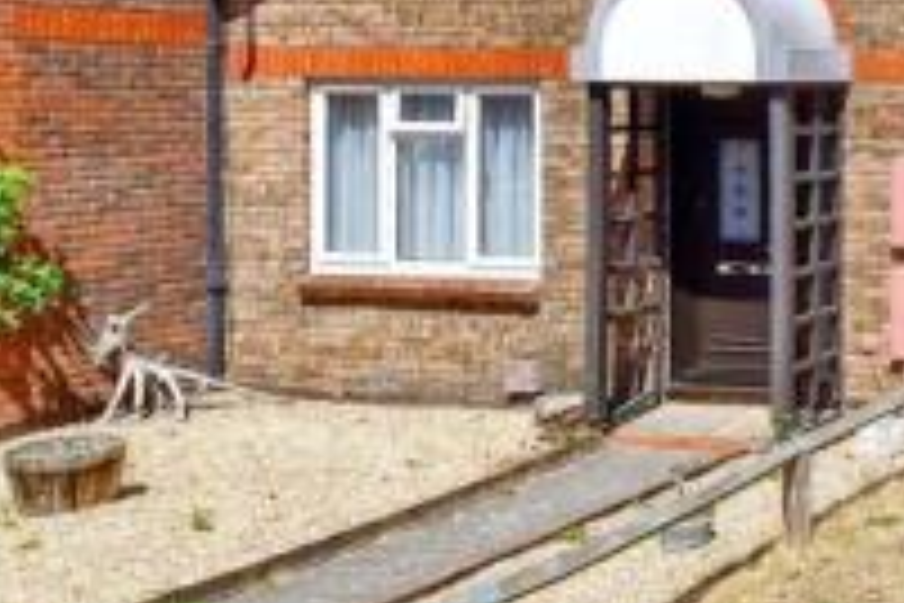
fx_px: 1230
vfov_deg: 26.1
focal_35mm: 49
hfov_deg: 28.3
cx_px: 1320
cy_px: 2
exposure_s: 1/1000
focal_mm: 10
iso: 320
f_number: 8
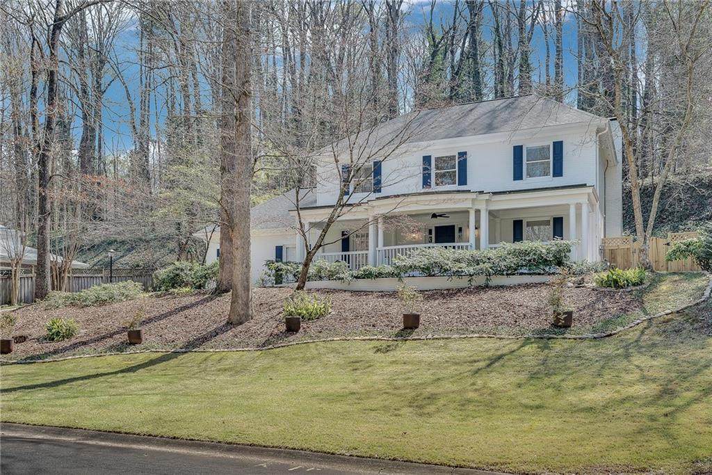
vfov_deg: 49.6
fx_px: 514
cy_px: 238
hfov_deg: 69.4
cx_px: 356
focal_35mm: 26
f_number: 8
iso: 100
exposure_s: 1/320
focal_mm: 26
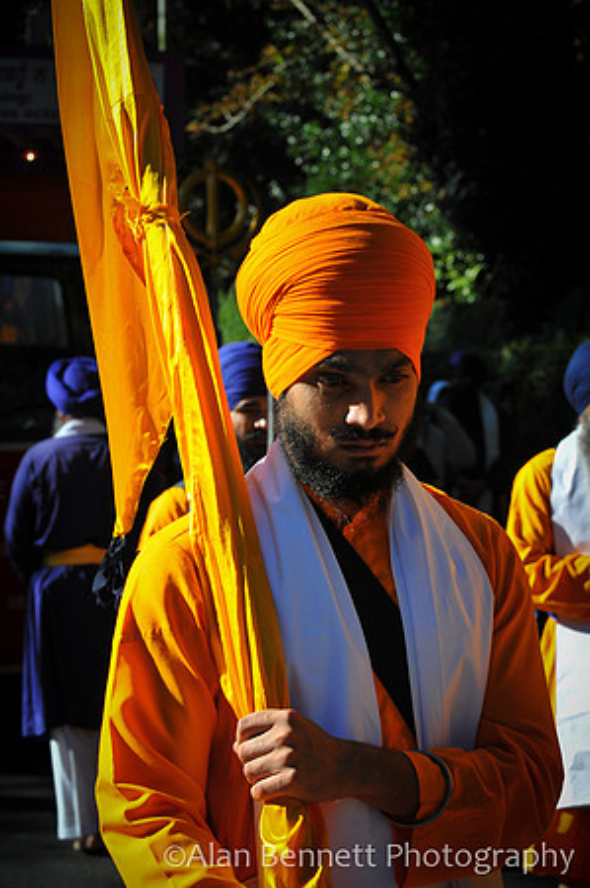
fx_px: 2587
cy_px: 444
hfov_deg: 13.0
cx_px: 295
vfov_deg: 19.5
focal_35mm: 105
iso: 400
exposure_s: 1/640
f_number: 7.1
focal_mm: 70
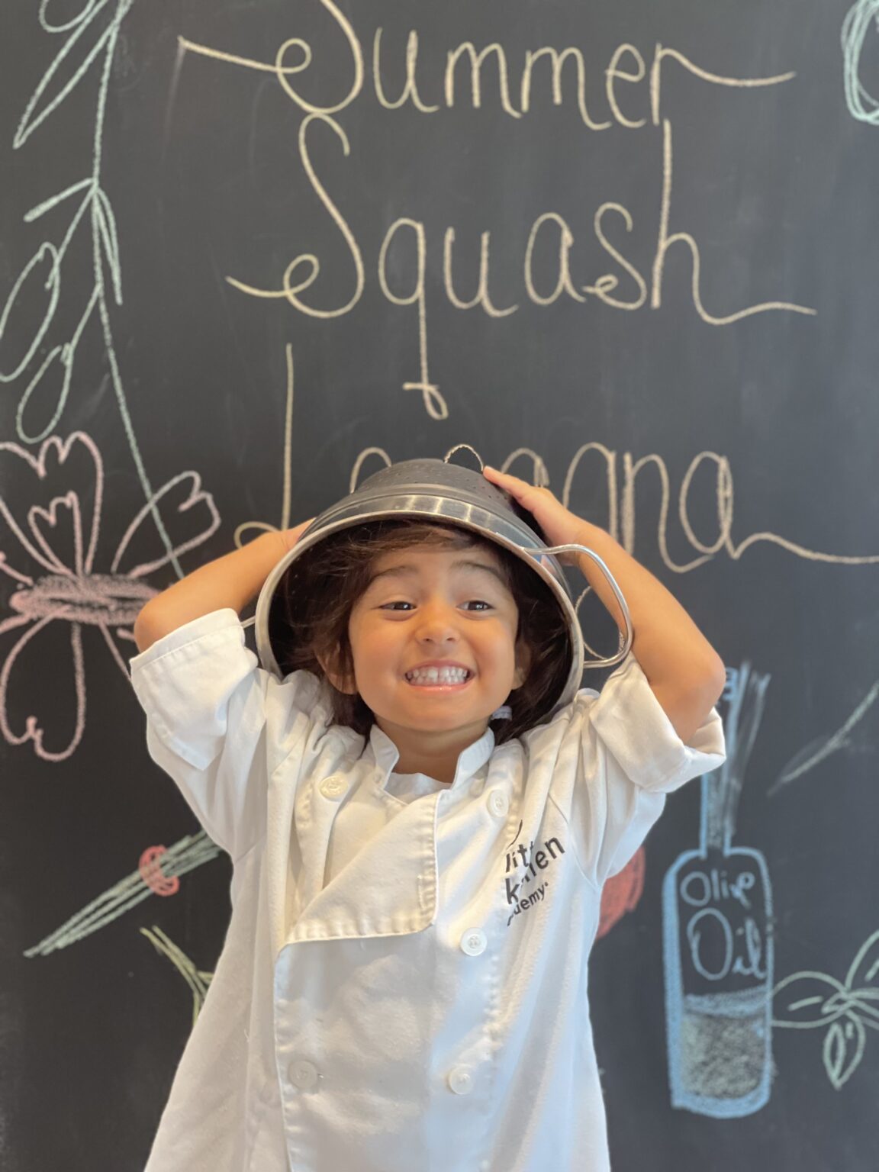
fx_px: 2607
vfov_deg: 25.3
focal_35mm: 77
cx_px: 440
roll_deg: -0.3
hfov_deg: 19.1
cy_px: 586
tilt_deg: -5.1
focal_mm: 9
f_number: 2.8
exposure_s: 1/40
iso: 160
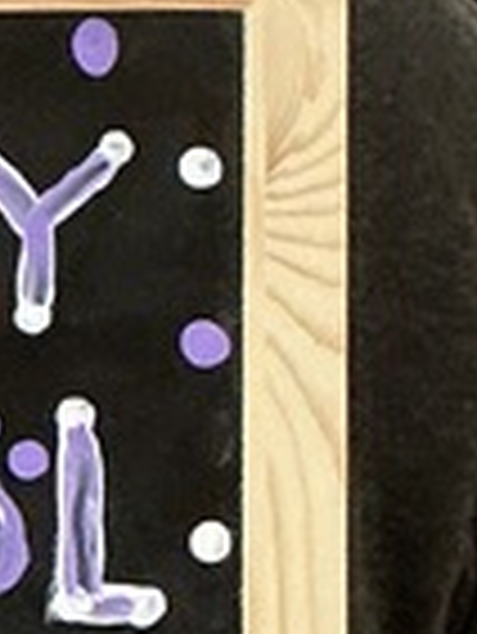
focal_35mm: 210
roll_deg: -0.2
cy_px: 117
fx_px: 3853
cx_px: -382
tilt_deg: -12.4
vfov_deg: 9.4
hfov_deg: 6.9
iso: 250
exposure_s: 1/60
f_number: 1.8
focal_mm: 3
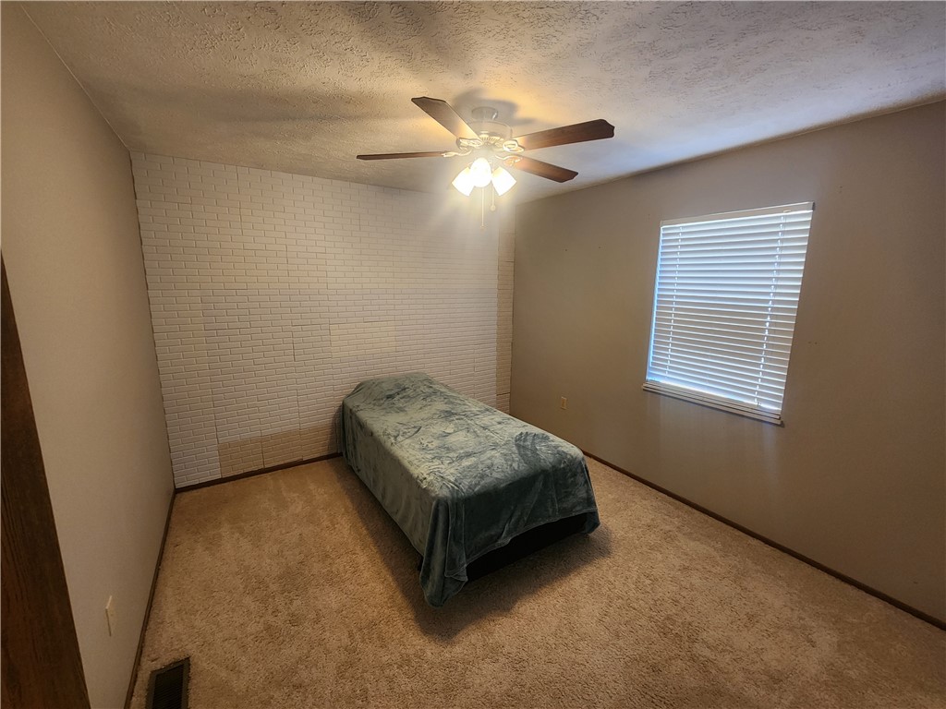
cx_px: 473
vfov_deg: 89.9
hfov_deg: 106.2
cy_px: 354
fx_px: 355
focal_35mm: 13
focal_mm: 2.2
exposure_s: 1/30
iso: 320
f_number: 2.2
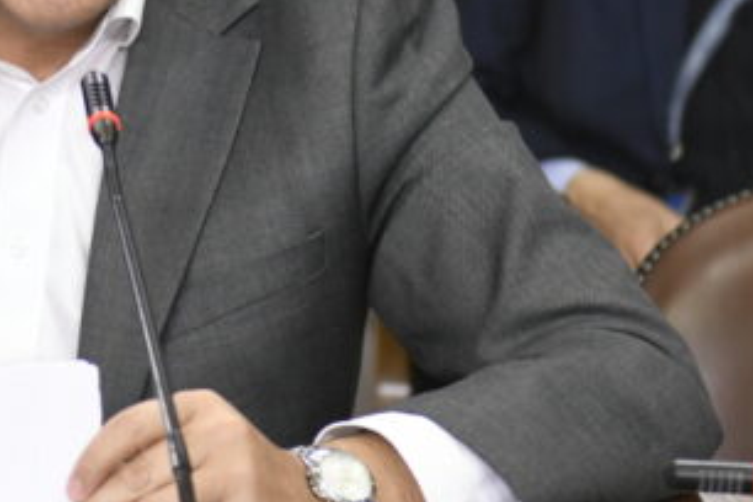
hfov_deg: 9.0
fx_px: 4727
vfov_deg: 6.1
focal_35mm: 226
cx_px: -10
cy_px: 12
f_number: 2.8
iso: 1600
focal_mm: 60
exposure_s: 1/250
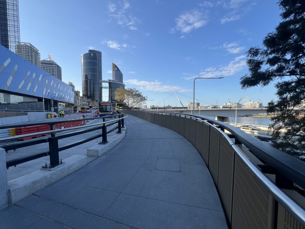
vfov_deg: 85.6
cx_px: 148
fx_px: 123
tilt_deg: -3.2
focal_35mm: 14
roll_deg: +0.1
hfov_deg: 102.0
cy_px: 119
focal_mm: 1.57
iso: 32
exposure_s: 1/867
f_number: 1.8
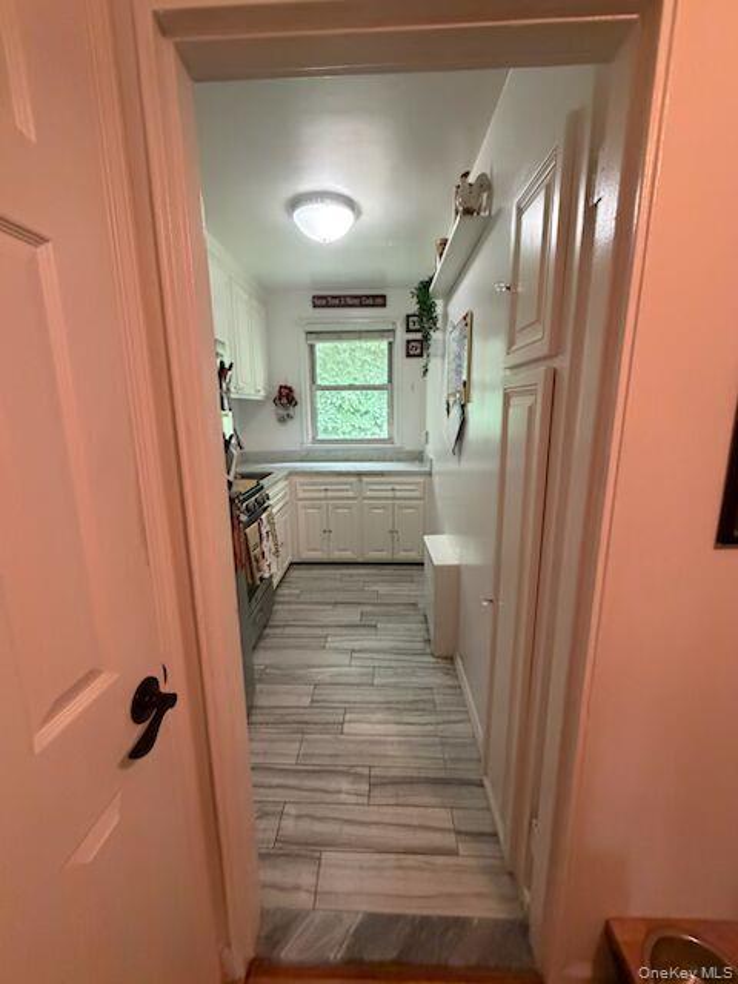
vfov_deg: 102.1
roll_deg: +0.9
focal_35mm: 14
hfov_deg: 85.7
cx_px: 369
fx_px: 398
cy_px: 492
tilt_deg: -10.9
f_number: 2.2
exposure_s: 1/60
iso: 640
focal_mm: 2.22
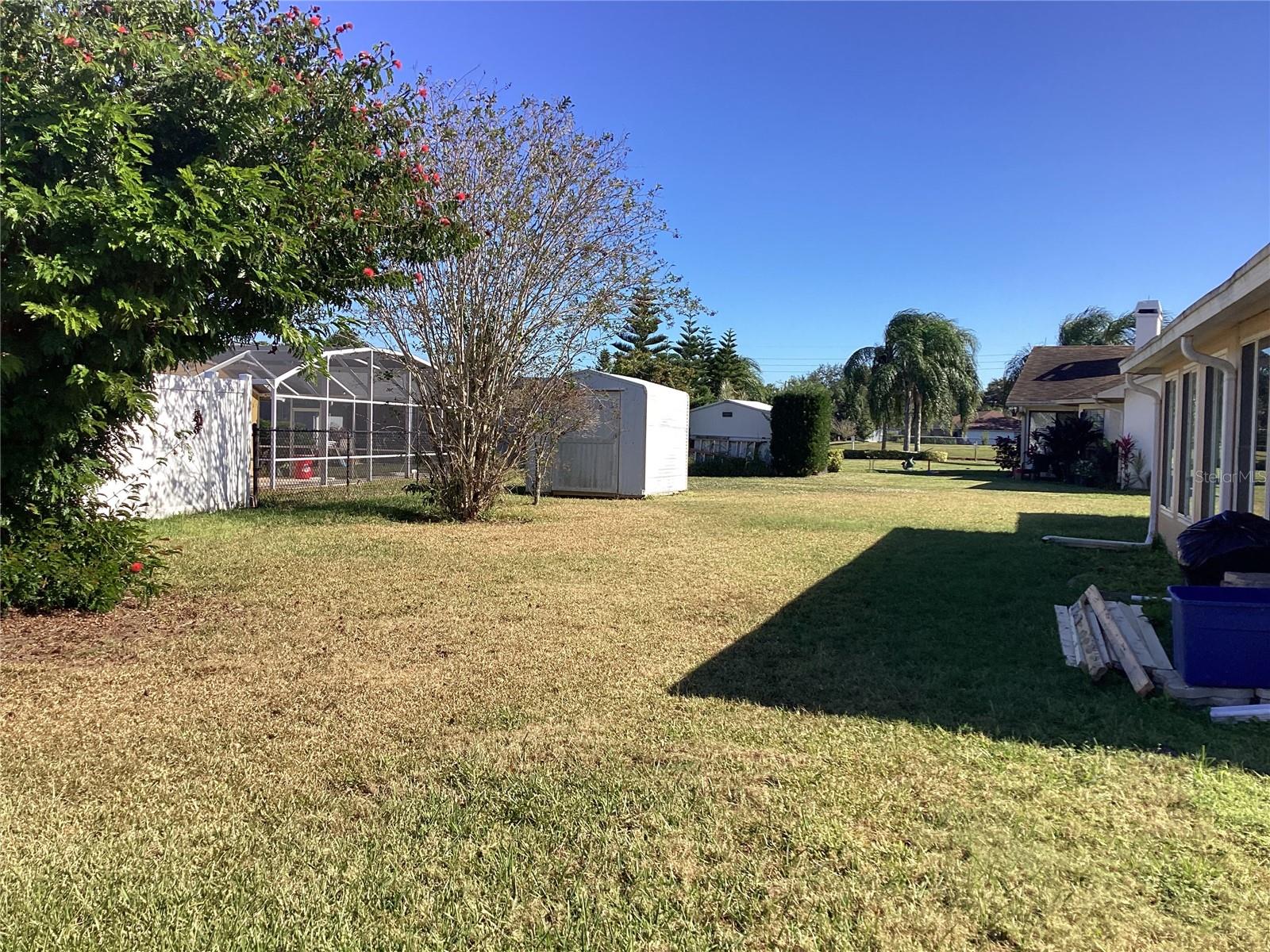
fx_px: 1137
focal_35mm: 31
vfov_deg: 45.4
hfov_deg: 58.4
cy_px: 476
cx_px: 635
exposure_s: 1/970
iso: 25
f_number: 2.4
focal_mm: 3.3
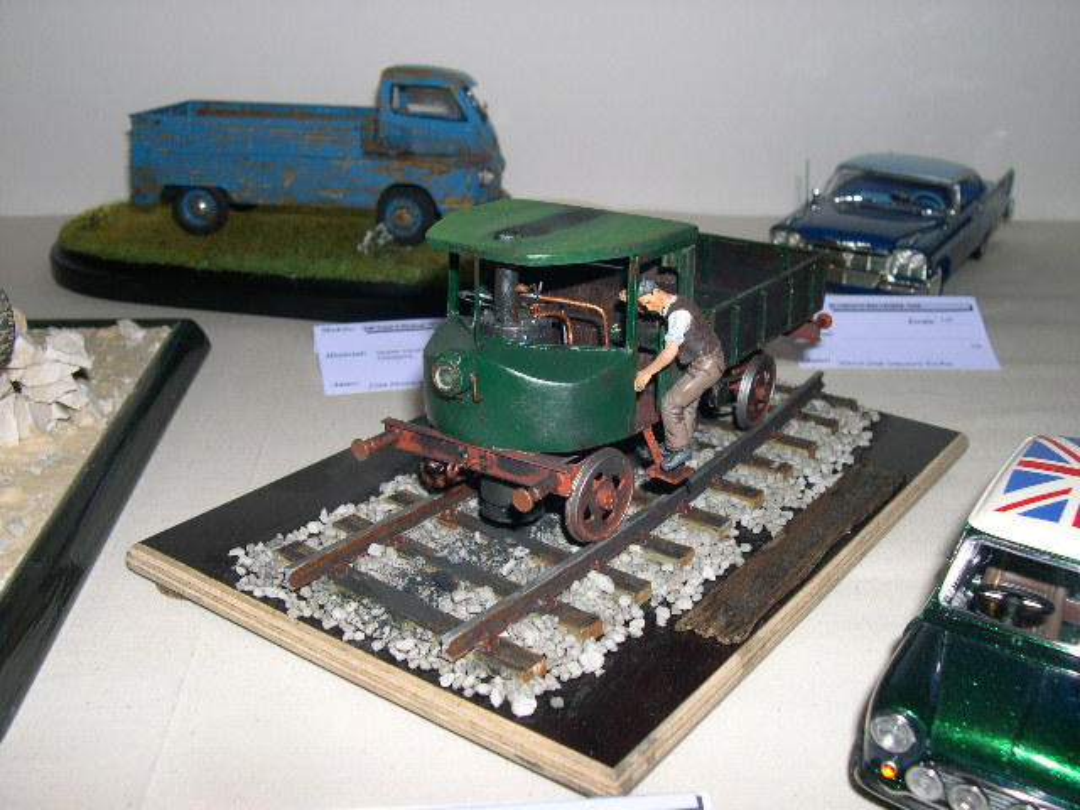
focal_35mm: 38
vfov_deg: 37.7
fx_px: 1186
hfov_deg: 49.0
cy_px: 405
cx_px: 540
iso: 100
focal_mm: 8
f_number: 7.6
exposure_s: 1/60
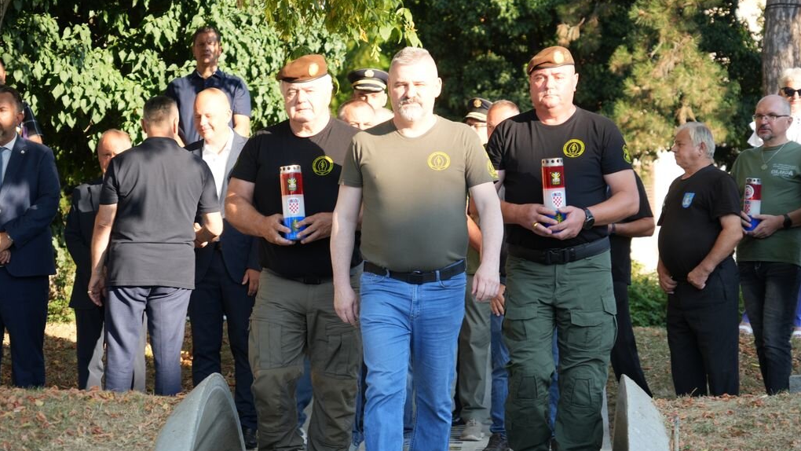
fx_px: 2570
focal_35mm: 121
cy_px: 264
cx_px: 400
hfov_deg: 17.7
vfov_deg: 10.0
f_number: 6.3
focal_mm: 115
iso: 200
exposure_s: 1/125
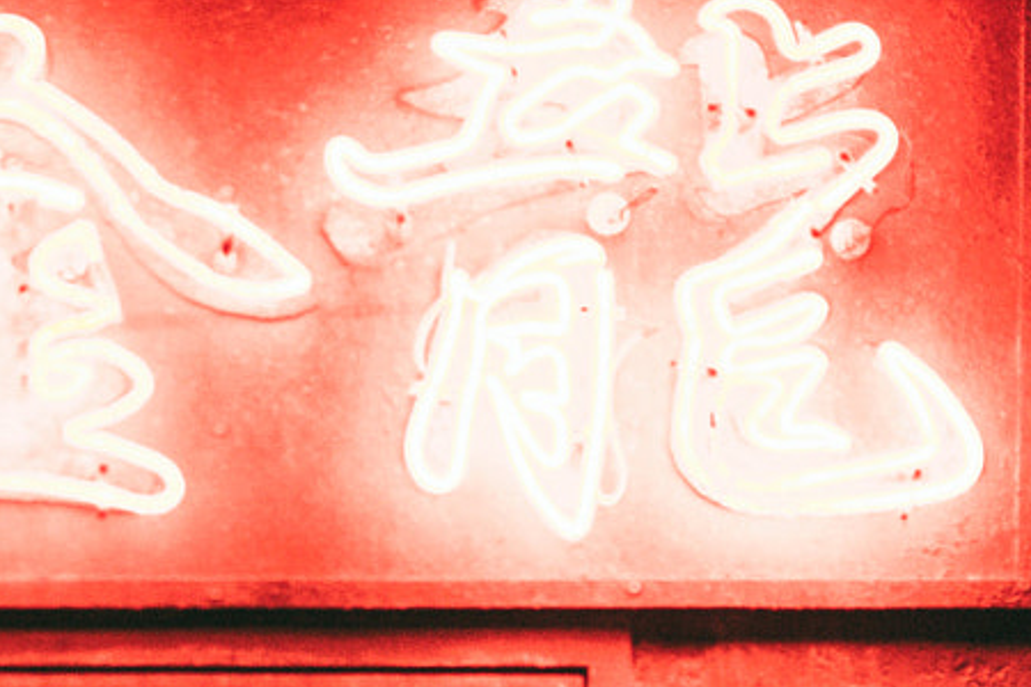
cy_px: 937
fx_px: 5349
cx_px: -7
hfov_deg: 10.9
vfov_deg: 7.3
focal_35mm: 187
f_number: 1.8
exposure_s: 1/160
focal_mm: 35
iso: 800
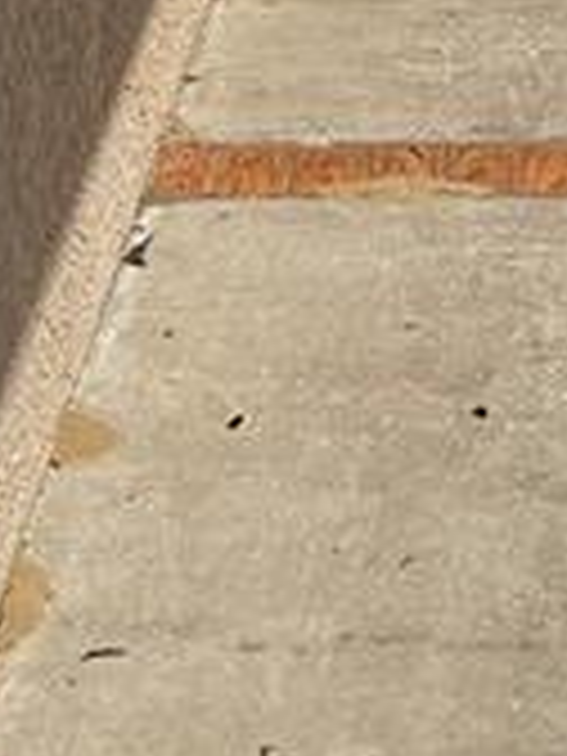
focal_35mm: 171
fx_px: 3735
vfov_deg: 11.2
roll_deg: +1.0
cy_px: -310
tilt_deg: -12.2
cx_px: 522
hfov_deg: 8.6
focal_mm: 6.76
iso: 80
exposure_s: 1/7092
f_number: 1.78
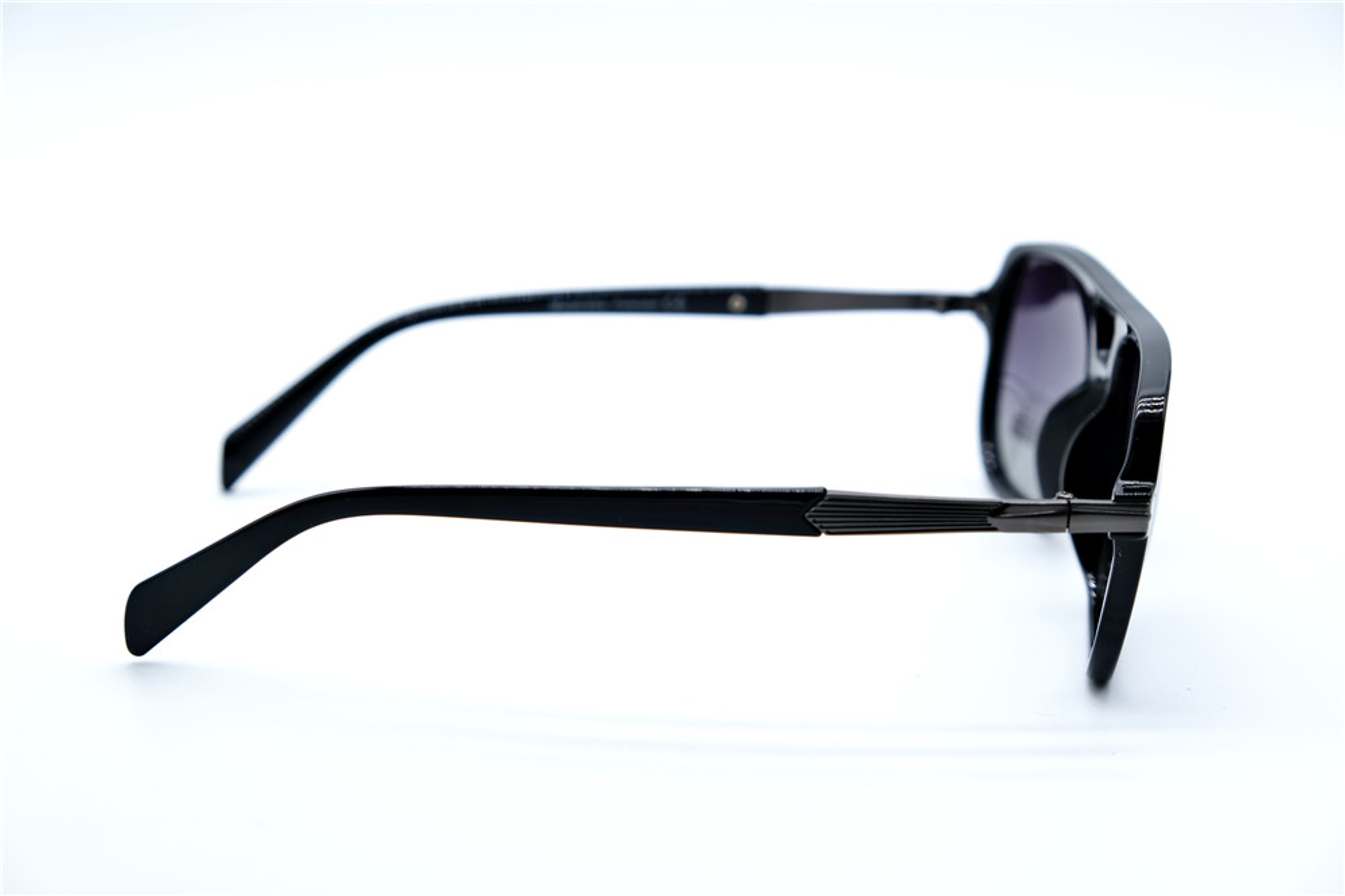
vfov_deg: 21.2
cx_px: 672
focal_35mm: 64
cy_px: 448
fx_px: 2390
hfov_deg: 31.4
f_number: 5.6
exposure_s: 1/140
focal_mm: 42.5
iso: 160
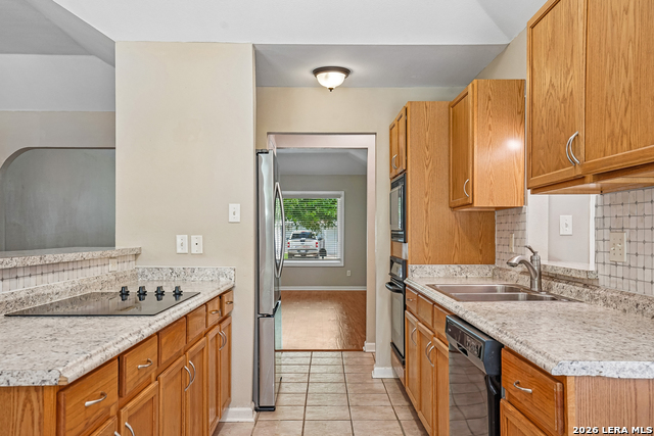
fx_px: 545
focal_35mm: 30
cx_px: 327
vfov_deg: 43.6
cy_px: 218
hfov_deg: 61.9
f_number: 8
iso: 400
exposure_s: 1/40
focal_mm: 30
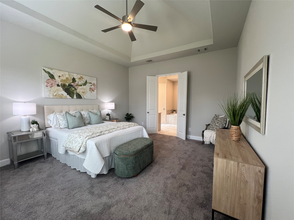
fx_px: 110
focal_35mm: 13
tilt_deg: -4.3
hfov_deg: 106.2
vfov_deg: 89.9
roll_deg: -0.8
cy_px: 110
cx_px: 147
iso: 125
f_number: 1.8
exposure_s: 1/120
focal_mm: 1.57
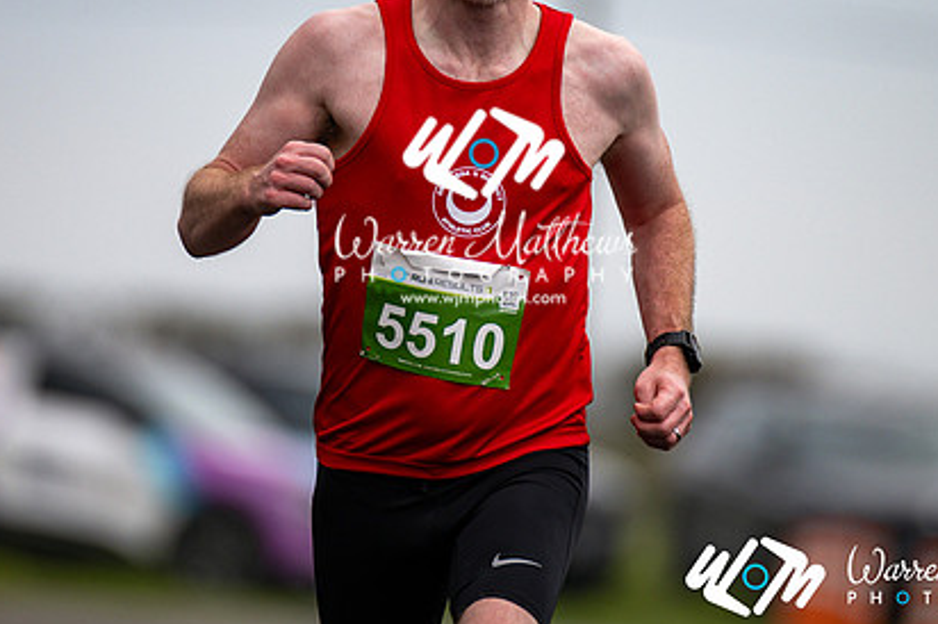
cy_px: 203
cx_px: 483
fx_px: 16480
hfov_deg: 3.3
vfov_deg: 2.2
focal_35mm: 633
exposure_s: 1/1600
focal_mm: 300
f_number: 2.8
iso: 220
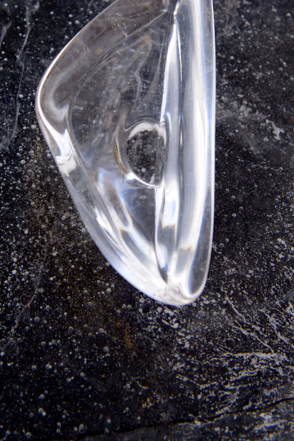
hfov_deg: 17.9
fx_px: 931
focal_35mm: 76
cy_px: 132
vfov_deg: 26.4
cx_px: 133
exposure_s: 1/640
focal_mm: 45
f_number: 5
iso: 400
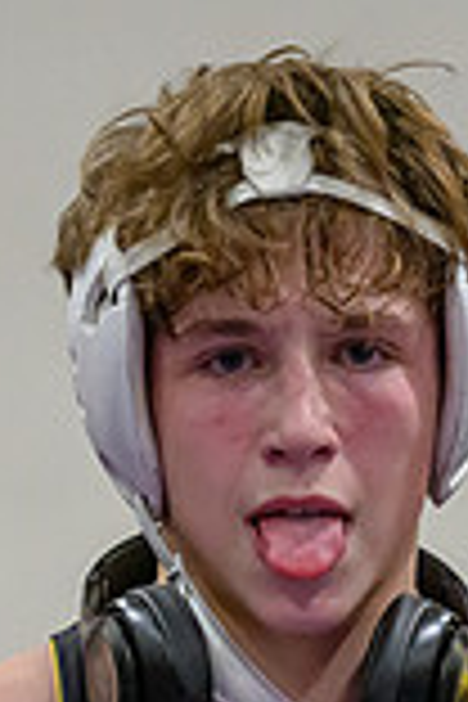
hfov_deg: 2.3
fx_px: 11797
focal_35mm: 605
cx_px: 256
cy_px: 972
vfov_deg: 3.4
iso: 8000
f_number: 2.8
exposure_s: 1/800
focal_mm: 140
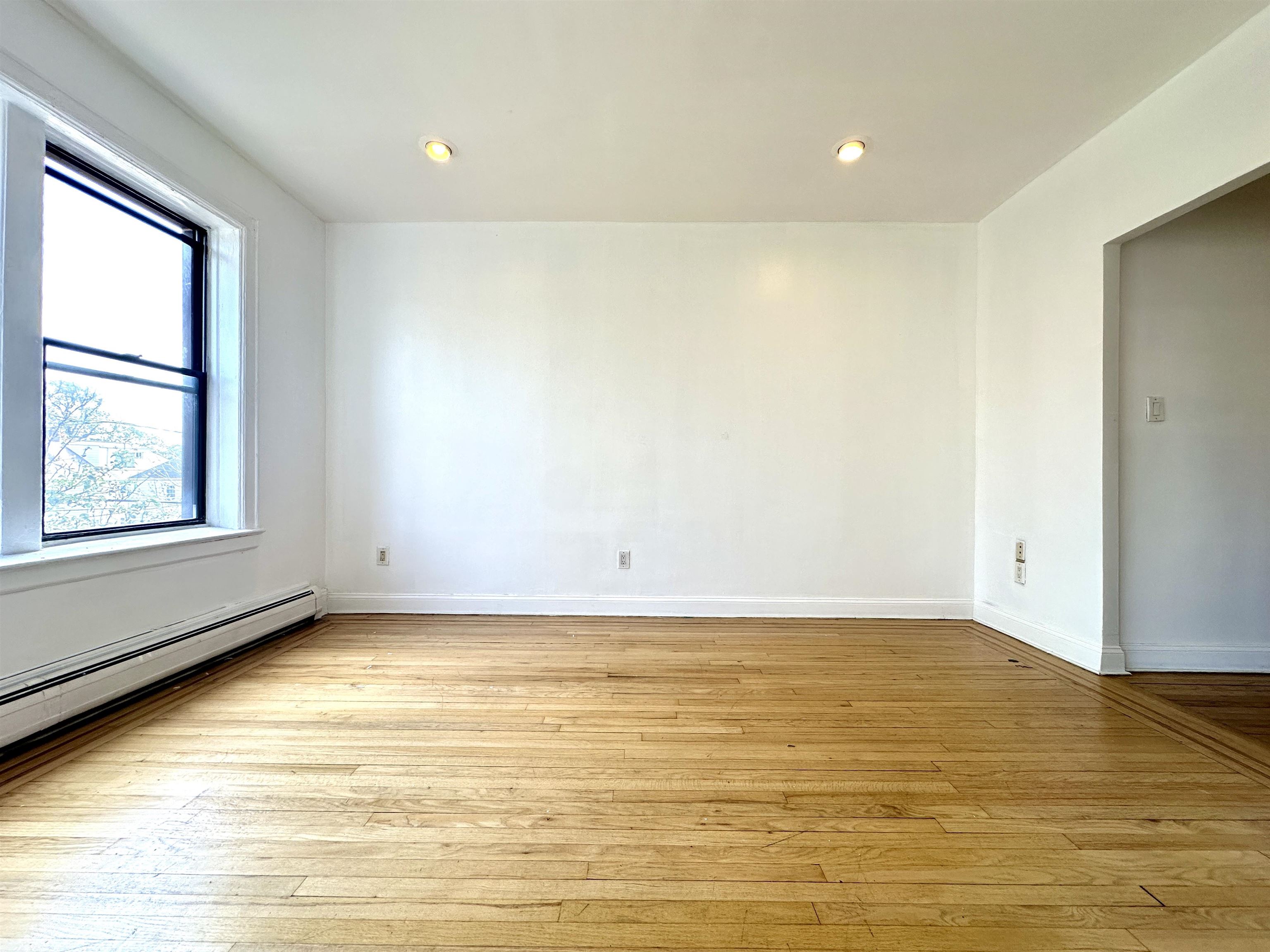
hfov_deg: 102.1
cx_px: 635
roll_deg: -0.5
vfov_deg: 85.7
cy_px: 476
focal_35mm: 14
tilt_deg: +0.0
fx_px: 514
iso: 80
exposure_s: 1/120
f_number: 2.2
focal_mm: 2.22
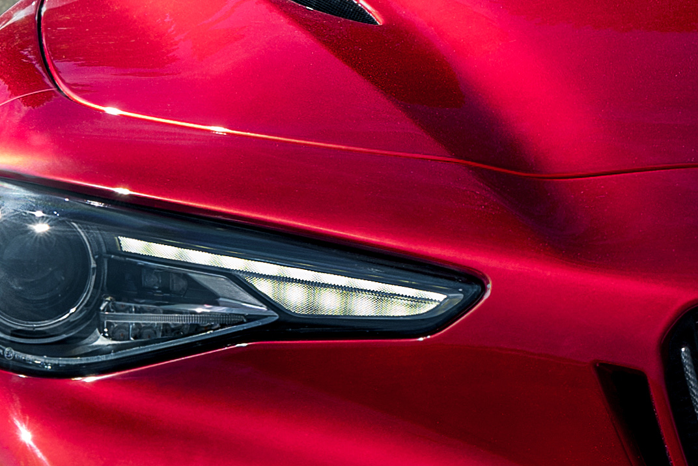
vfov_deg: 3.7
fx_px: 7194
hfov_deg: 5.5
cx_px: 896
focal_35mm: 371
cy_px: 185
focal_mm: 50
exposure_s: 1/60
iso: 50
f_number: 9
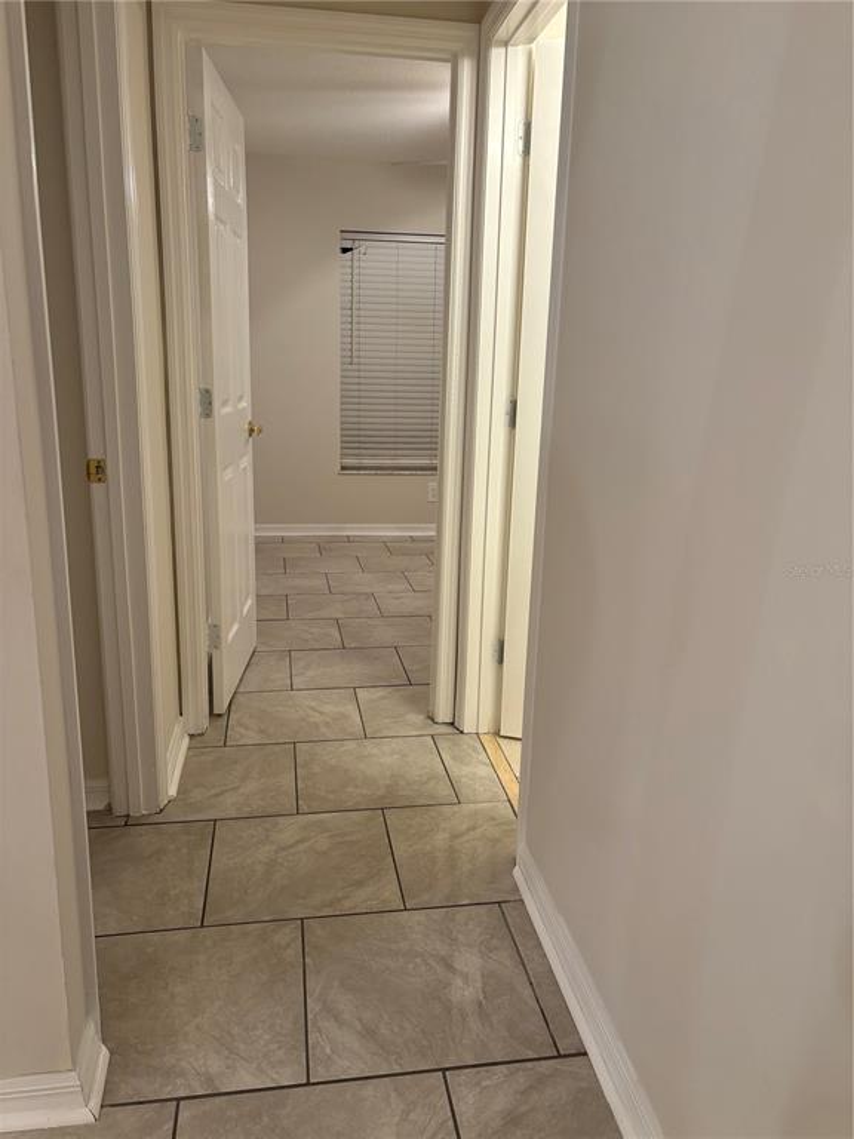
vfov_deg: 67.3
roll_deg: -2.3
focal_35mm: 26
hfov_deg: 53.1
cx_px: 427
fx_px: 855
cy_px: 570
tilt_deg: -14.5
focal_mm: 5.96
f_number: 1.6
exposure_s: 1/60
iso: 160
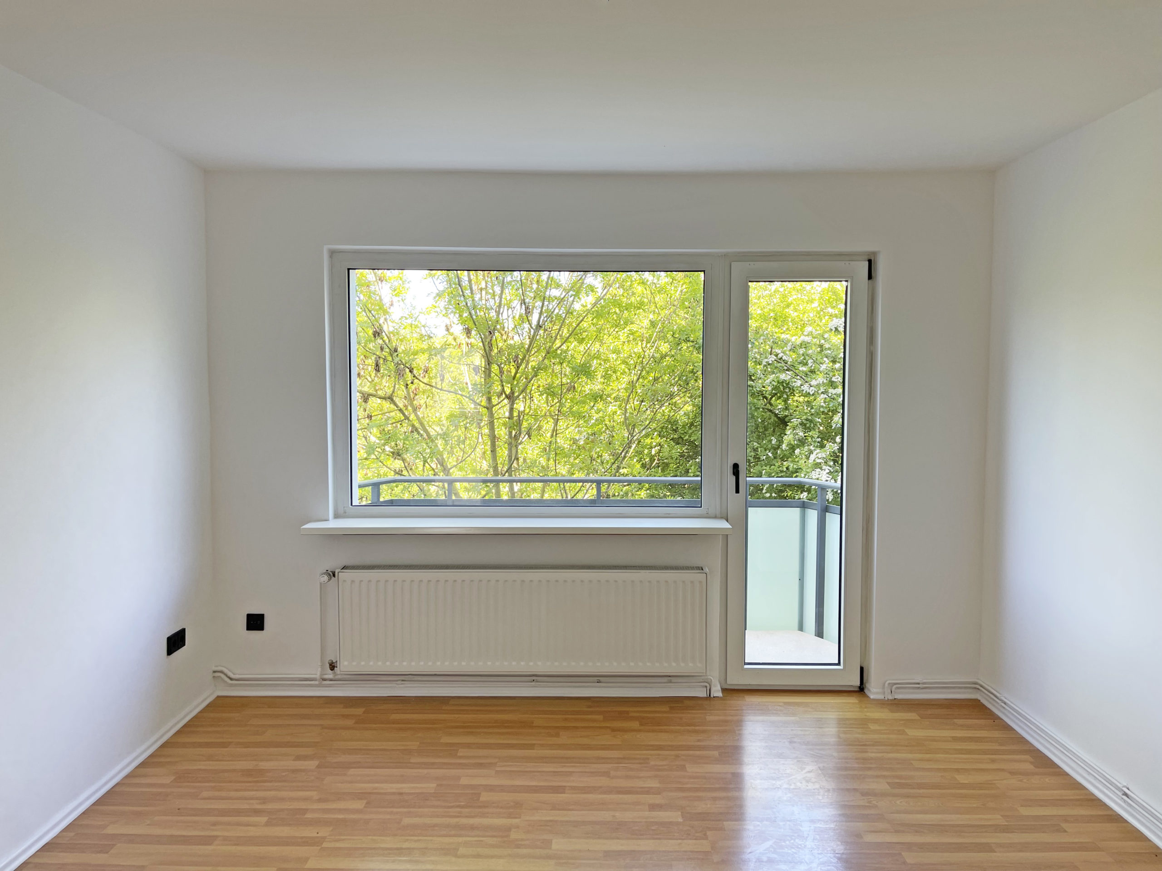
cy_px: 436
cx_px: 581
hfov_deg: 69.4
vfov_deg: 54.9
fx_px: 839
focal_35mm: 25
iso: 40
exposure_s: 1/121
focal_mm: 5.1
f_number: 1.6
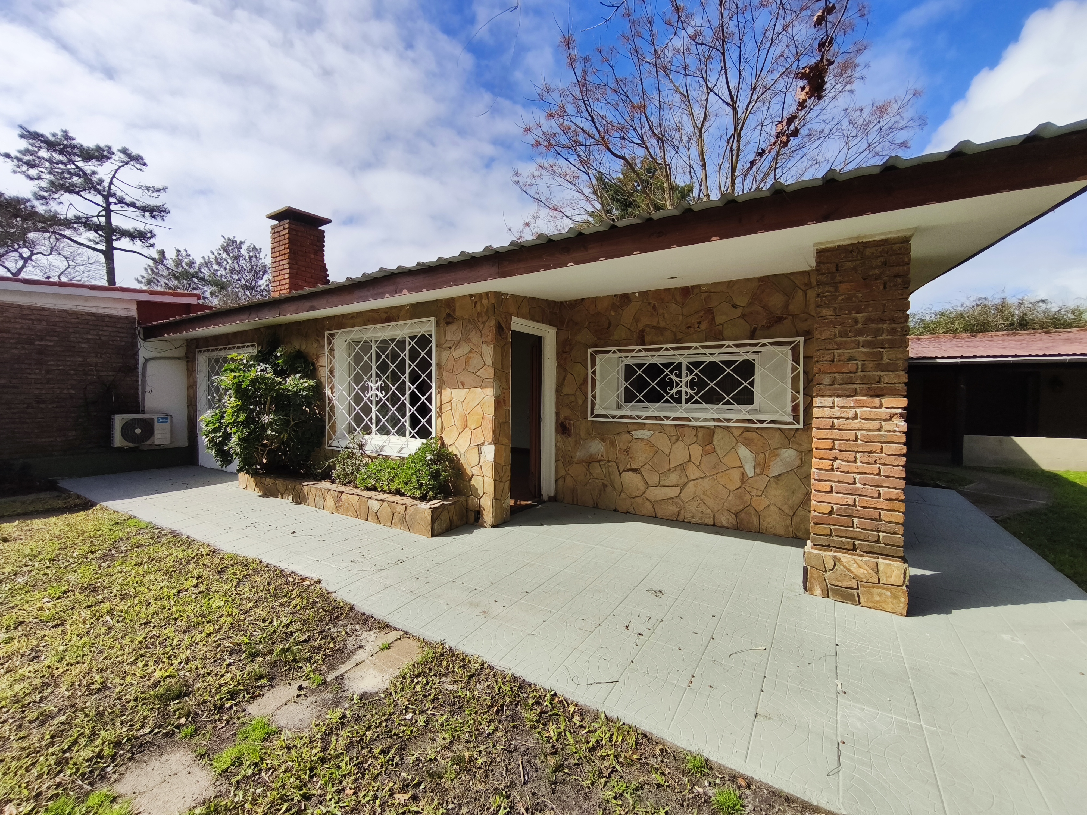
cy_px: 408
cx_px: 544
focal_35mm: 15
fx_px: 471
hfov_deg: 98.2
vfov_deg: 81.7
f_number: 2.2
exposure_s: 1/2506
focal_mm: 1.91
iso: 50
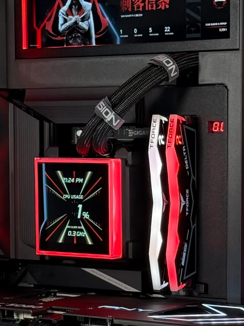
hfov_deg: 10.3
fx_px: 1353
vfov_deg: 13.6
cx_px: 164
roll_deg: -0.5
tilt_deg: -3.3
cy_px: 253
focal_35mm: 144
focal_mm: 6.76
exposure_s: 1/60
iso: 200
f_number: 1.78
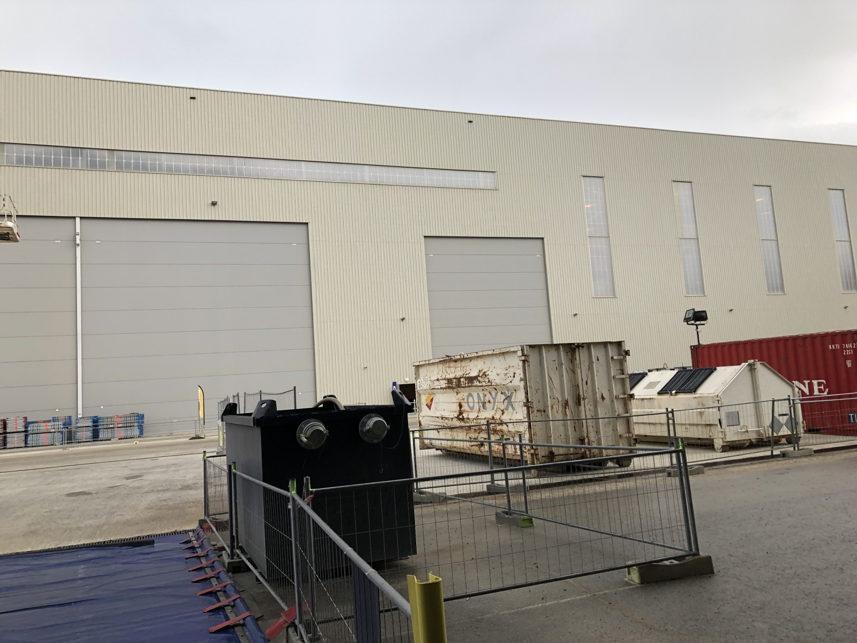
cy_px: 322
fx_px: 693
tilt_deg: +7.0
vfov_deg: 49.7
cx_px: 428
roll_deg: +2.5
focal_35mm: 28
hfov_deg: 63.4
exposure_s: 1/372
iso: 20
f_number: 1.8
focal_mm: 3.99
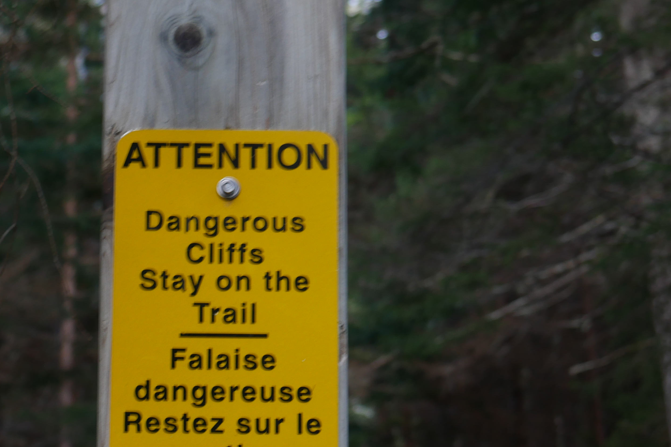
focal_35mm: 103
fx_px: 1920
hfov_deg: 19.8
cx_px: 241
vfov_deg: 13.2
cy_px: 350
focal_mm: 27
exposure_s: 1/25
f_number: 5.3
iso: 200
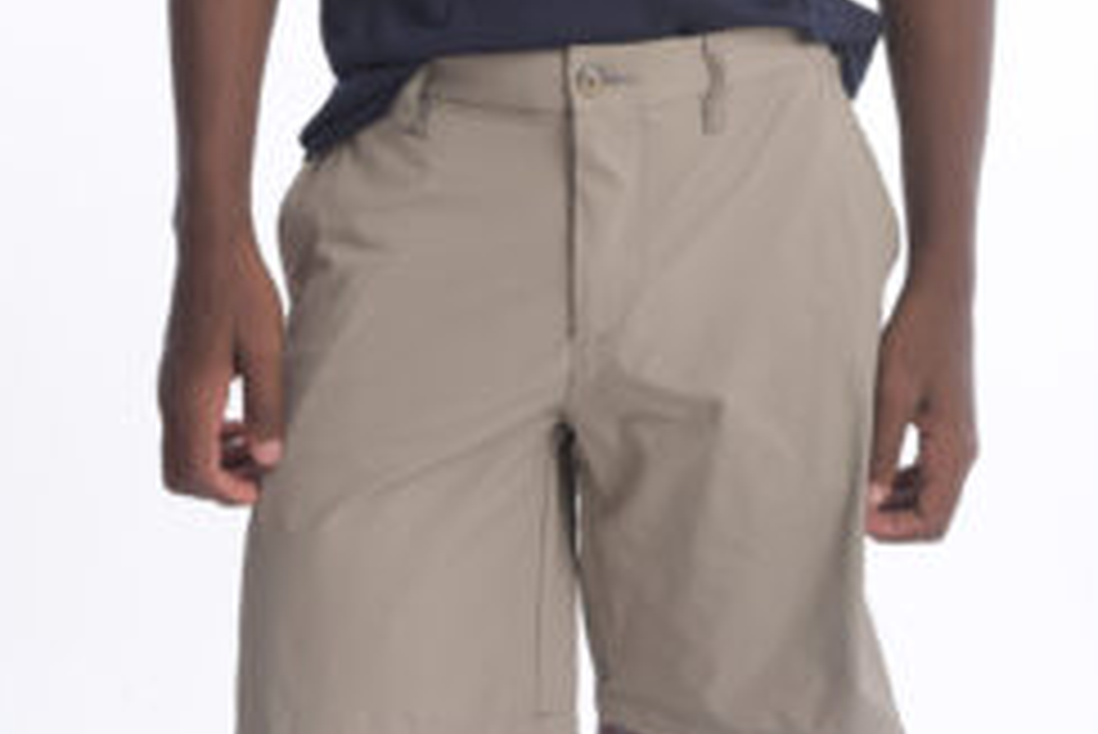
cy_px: -297
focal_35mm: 99
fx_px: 3021
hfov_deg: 20.6
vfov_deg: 13.2
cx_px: 567
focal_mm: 52
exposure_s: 1/250
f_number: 11
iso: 400
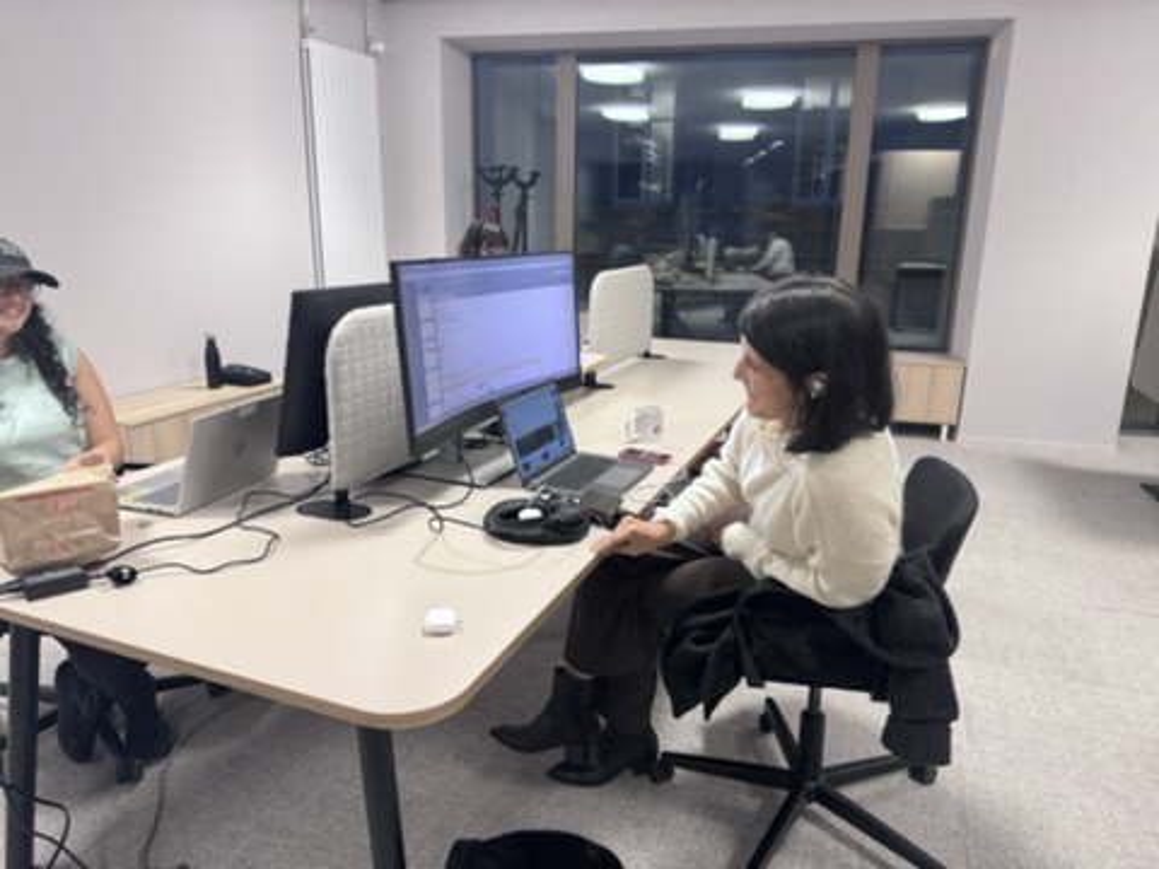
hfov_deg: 71.6
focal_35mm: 24
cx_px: 580
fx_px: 804
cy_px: 434
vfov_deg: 56.8
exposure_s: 1/100
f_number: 1.78
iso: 160
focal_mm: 6.76
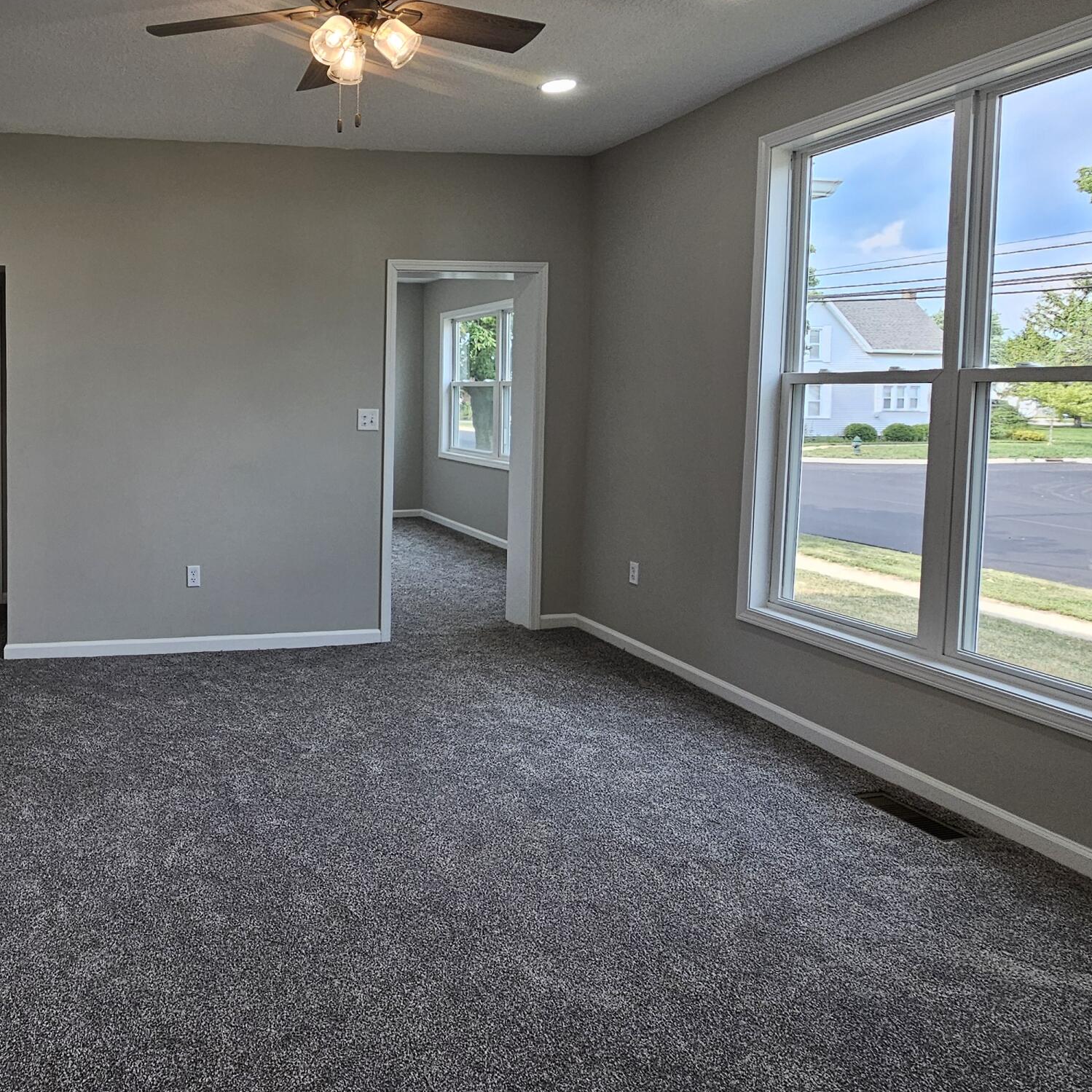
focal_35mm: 23
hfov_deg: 61.7
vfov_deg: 66.5
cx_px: 219
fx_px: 821
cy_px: 429
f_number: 2.2
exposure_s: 1/120
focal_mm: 2.2
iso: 64
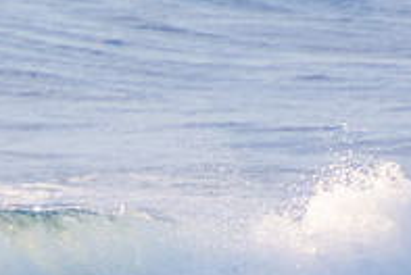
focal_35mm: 1826
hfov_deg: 1.1
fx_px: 20878
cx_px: -134
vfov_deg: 0.8
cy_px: 368
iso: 450
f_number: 5.6
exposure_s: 1/1250
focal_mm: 400
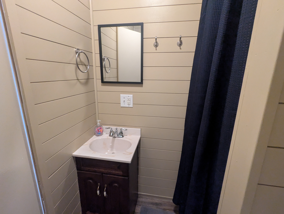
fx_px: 131
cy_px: 107
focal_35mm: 16
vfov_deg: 78.2
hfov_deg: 94.4
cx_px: 142
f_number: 2.2
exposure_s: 1/24
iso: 795
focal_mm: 2.35
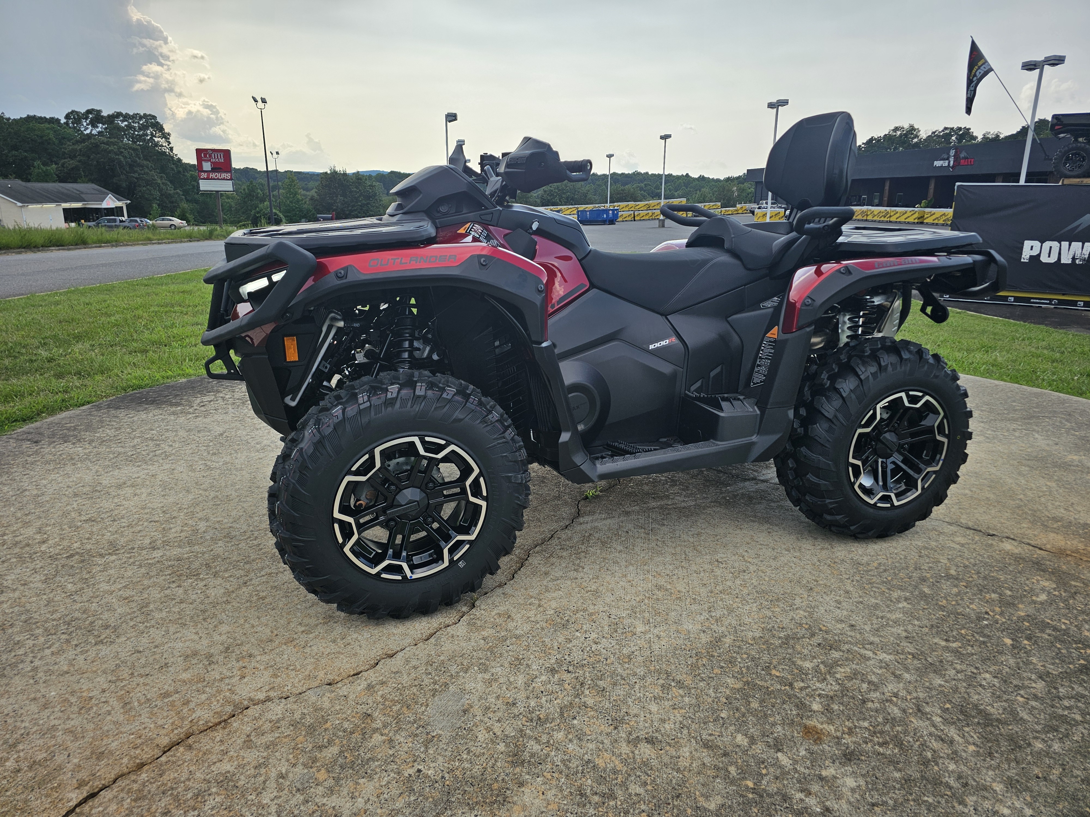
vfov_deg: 58.9
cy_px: 408
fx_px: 724
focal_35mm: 23
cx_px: 545
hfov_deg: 73.9
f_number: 1.7
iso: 10
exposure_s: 1/394
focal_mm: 6.3
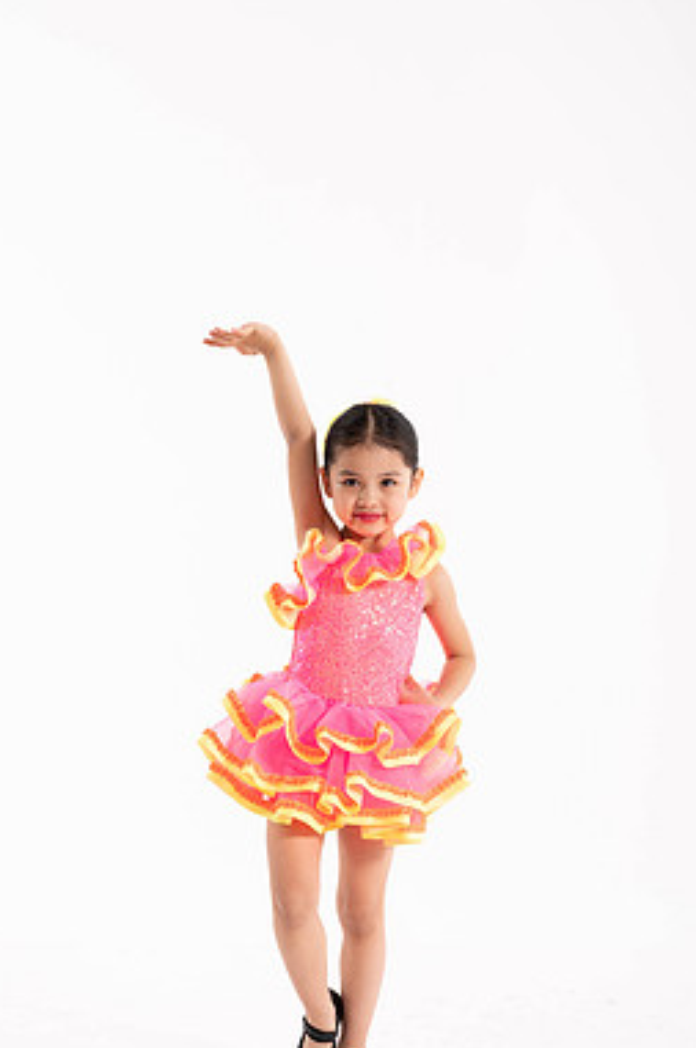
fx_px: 1890
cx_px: 348
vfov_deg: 31.0
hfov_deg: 20.9
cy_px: 600
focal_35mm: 65
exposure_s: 1/200
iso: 400
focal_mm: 55
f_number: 8
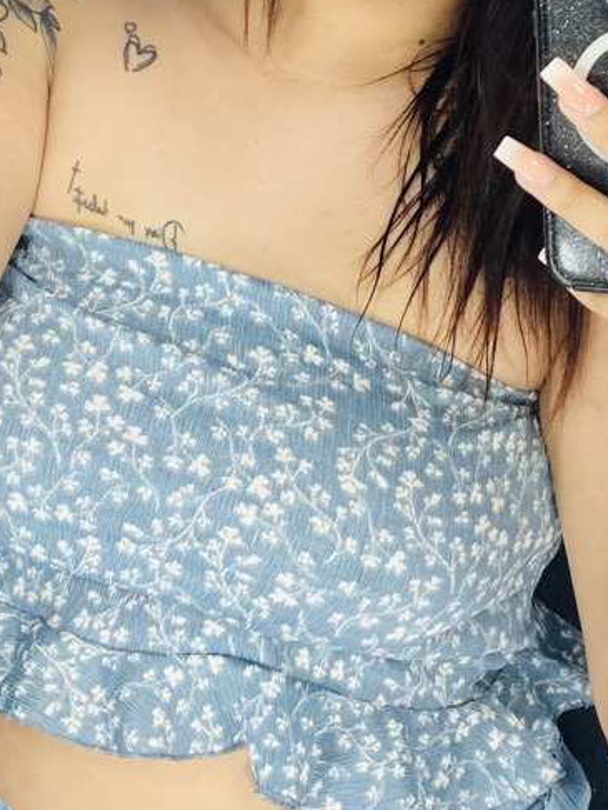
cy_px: 353
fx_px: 1802
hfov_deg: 19.2
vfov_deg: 25.3
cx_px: 292
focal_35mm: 77
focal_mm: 4.25
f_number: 1.8
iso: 64
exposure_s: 1/100
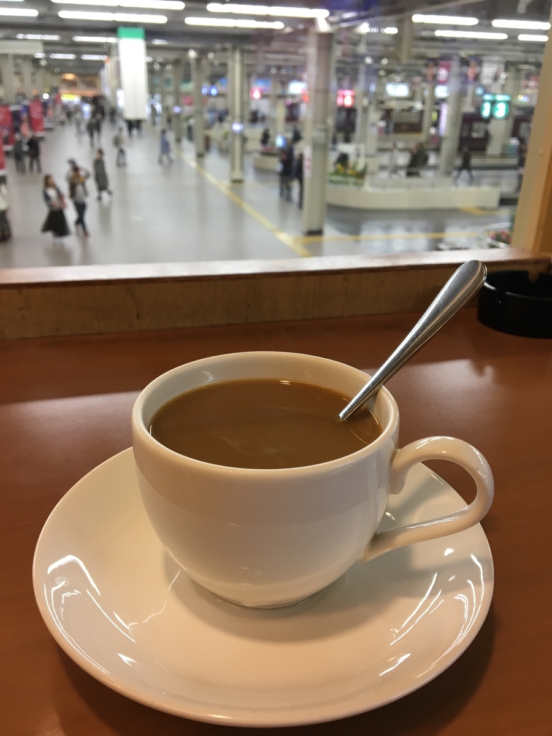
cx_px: 276
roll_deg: -1.1
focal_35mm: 29
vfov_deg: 61.7
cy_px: 368
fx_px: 617
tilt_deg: -22.6
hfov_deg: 48.2
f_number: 2.2
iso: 50
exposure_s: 1/30
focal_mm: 4.15
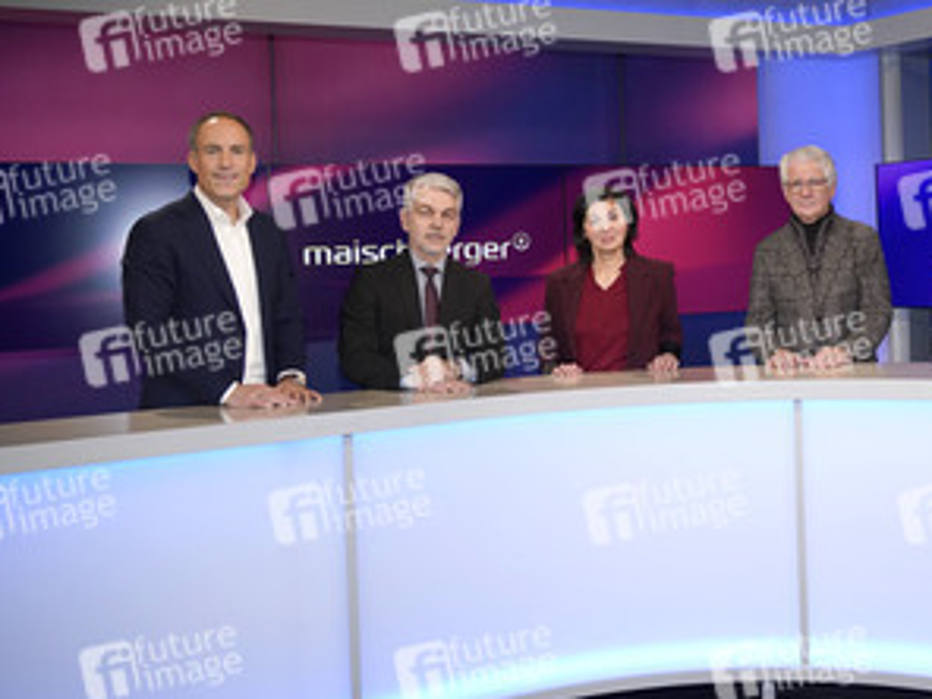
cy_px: 271
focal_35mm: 41
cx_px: 707
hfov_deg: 44.2
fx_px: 1104
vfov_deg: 35.0
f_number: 5.6
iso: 1600
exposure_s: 1/125
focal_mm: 28
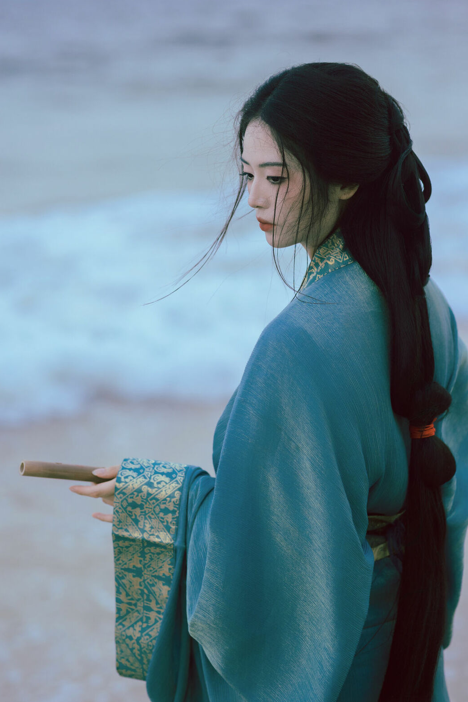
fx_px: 1677
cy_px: 349
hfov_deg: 15.9
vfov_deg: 23.6
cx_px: 232
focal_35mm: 86
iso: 800
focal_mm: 85
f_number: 2.8
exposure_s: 1/400
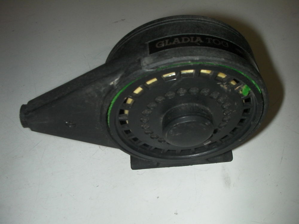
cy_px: 112
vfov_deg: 37.7
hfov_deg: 49.0
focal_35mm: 38
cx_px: 150
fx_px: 328
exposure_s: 1/30
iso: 200
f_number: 5.6
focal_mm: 6.3
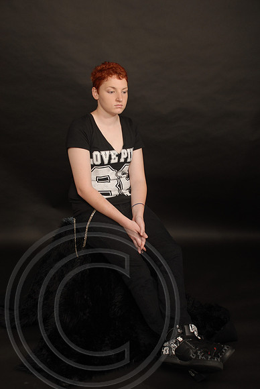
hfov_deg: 28.1
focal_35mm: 48
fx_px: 519
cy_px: 194
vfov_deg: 41.1
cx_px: 130
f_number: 5.6
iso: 100
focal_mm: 32
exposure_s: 1/125
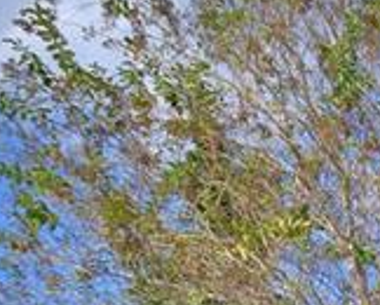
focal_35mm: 89
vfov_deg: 14.9
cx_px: 751
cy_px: 563
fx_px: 1002
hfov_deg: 16.5
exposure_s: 1/1250
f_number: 4.5
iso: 100
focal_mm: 10
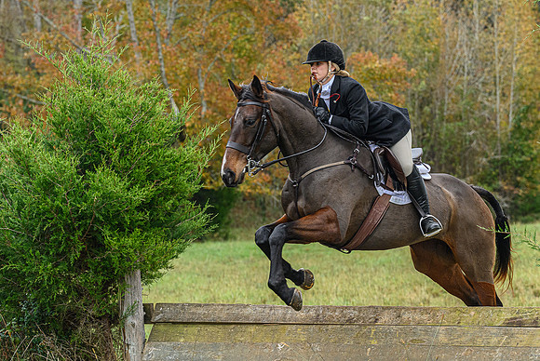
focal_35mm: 126
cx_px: 321
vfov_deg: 10.9
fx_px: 1899
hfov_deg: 16.2
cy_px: 150
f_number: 3.5
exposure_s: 1/800
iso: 1000
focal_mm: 82
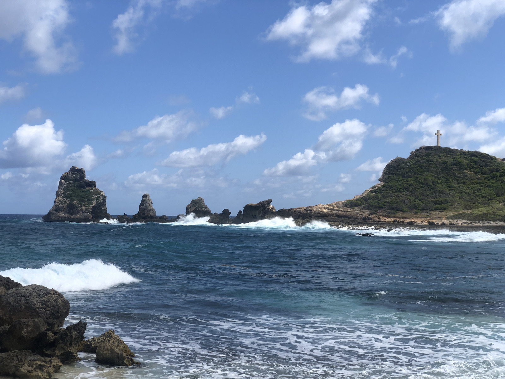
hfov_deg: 36.8
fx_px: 759
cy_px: 190
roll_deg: +0.5
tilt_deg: +2.4
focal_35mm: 52
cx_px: 252
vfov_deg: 28.0
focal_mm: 6
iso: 16
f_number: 2.4
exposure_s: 1/1656
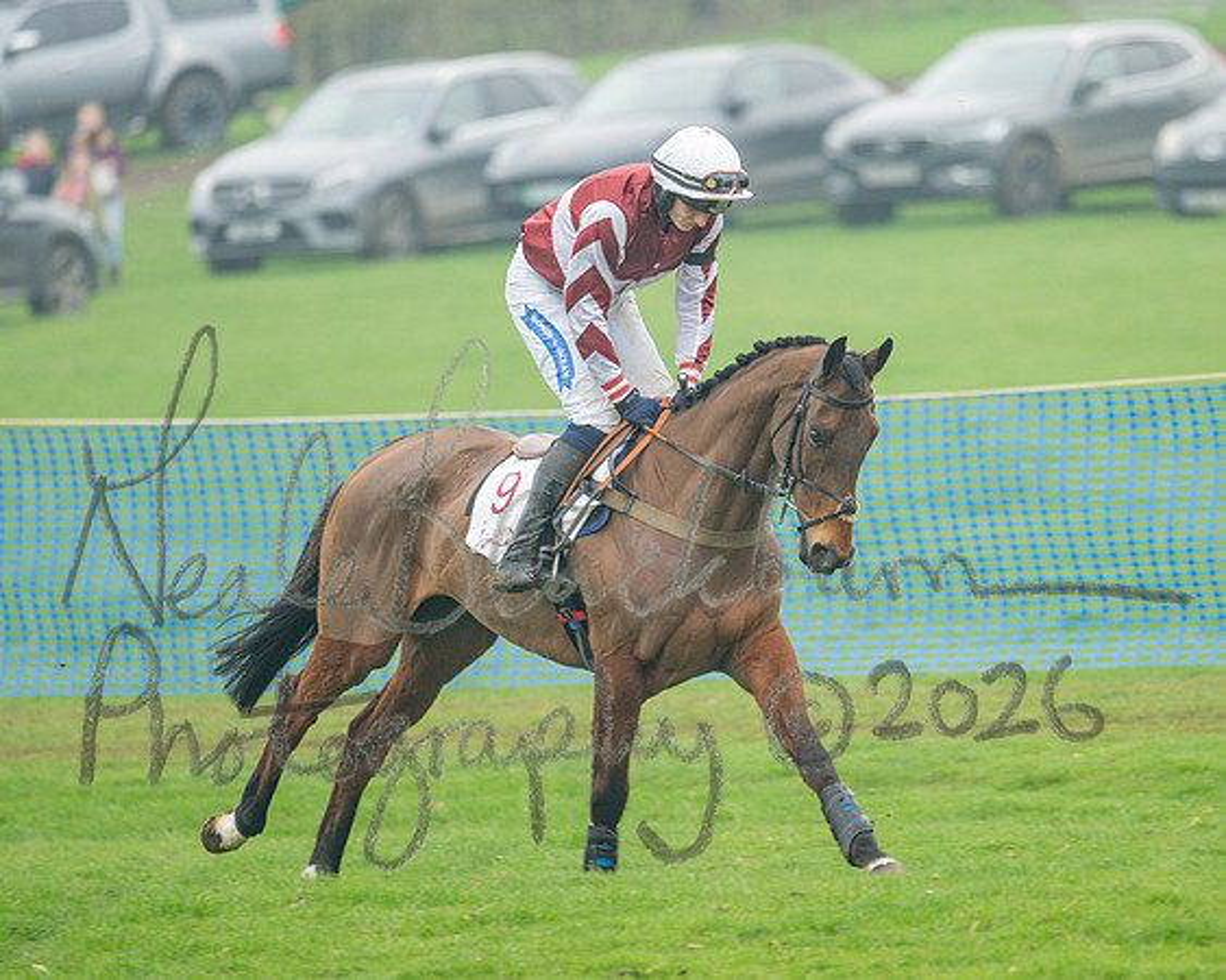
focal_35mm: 504
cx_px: 544
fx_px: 18297
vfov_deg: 3.1
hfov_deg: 3.8
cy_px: 432
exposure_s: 1/500
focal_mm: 400
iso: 800
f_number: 4.5
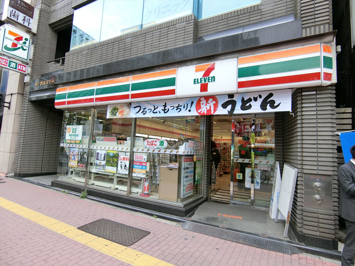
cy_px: 133
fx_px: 195
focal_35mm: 19
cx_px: 178
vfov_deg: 68.7
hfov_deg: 84.7
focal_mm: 4.06
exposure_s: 1/125
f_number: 2.7
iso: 125
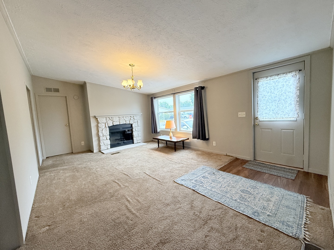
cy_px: 125
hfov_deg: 102.1
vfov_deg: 85.7
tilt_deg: -4.2
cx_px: 167
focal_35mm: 14
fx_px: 135
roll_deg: +3.4
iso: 250
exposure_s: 1/120
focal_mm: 2.22
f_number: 2.2
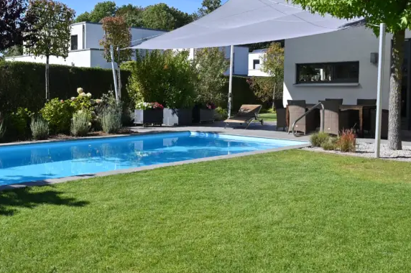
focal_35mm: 43
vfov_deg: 31.0
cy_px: 112
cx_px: 111
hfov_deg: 44.2
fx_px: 490
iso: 160
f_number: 9
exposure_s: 1/320
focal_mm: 24
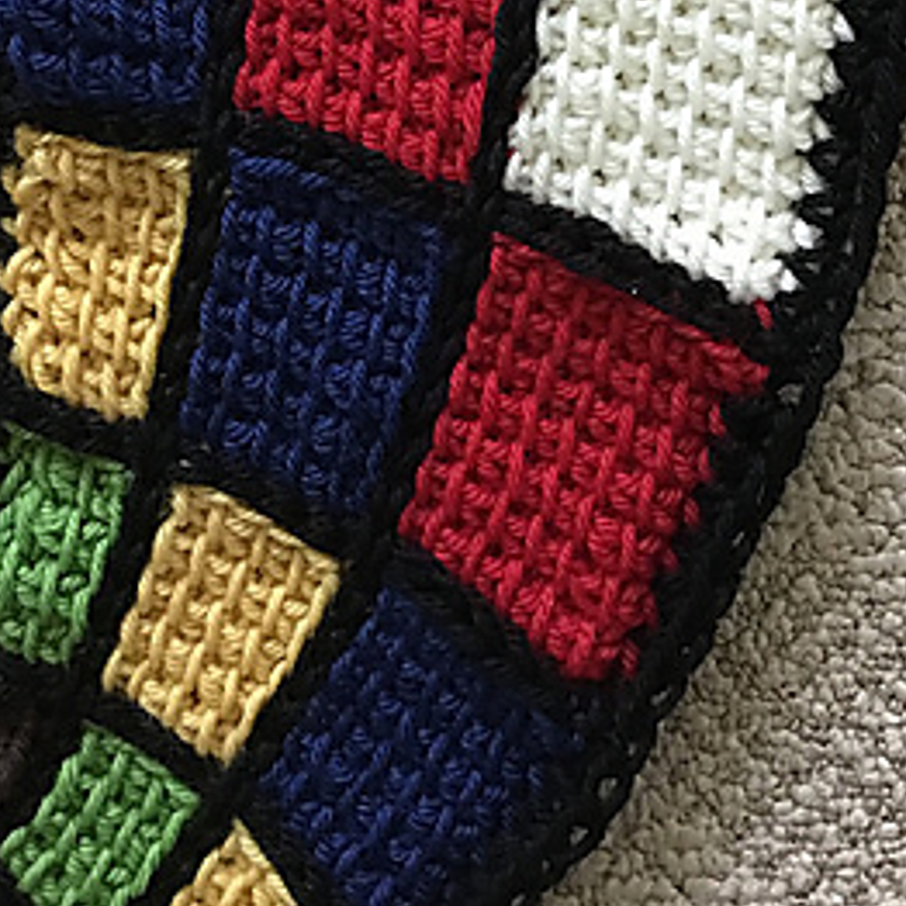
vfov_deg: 23.8
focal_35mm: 67
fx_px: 1984
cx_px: 477
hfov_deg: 25.7
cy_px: -138
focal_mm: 3.3
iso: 200
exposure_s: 1/24
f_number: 2.4
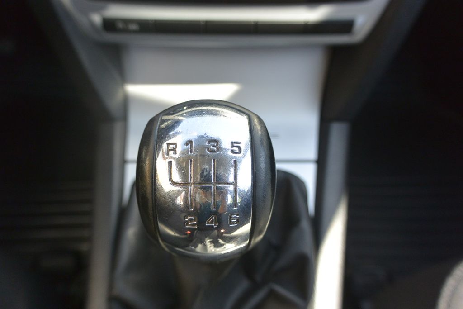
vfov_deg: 47.9
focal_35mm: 27
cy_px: 154
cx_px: 232
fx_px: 347
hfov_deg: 67.4
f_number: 3.5
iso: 200
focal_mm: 10
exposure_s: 1/160
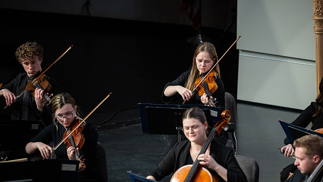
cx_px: 161
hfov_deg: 10.2
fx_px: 1807
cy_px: 108
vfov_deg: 5.8
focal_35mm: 211
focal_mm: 200
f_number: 2.8
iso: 2000
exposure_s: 1/400
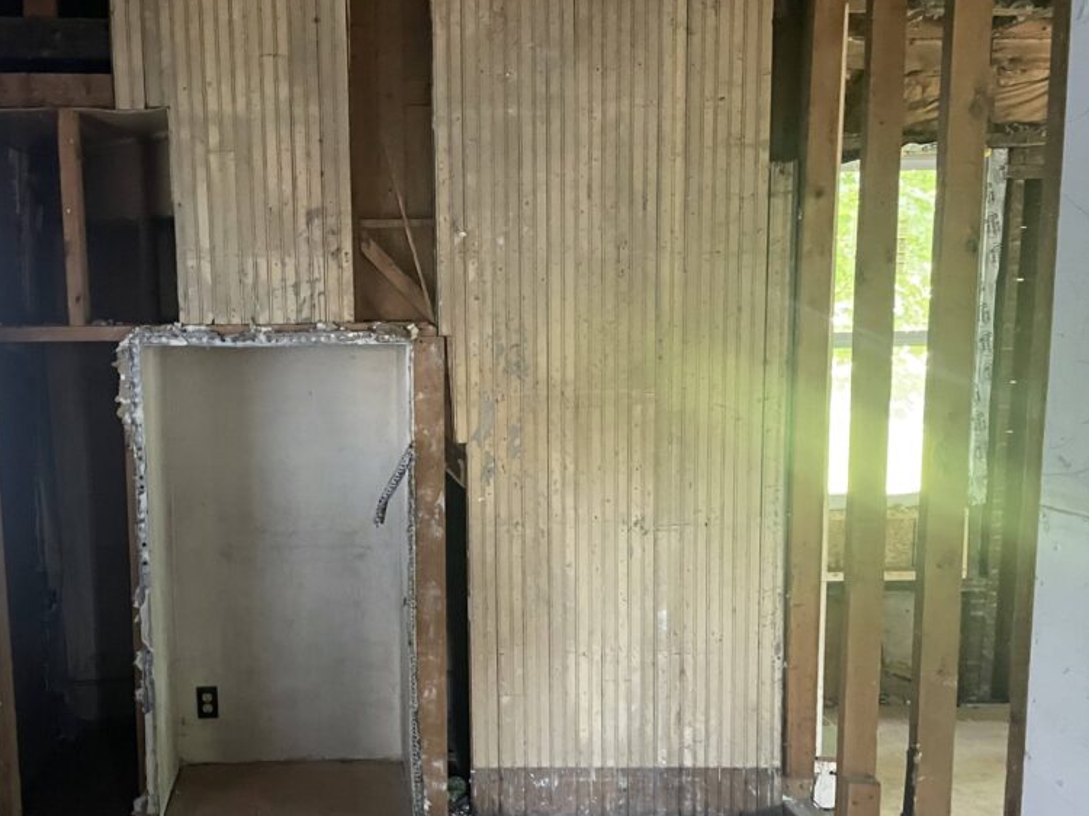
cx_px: 372
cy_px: 517
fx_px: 1164
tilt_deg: -5.9
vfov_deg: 38.4
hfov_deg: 49.4
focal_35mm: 37
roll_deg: +1.6
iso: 640
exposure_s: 1/30
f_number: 1.6
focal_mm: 4.2
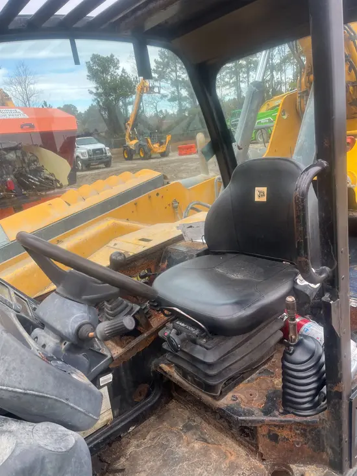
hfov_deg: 53.1
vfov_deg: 67.3
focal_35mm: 26
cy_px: 238
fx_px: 357
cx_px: 178
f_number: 1.6
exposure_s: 1/499
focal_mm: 5.1
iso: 50
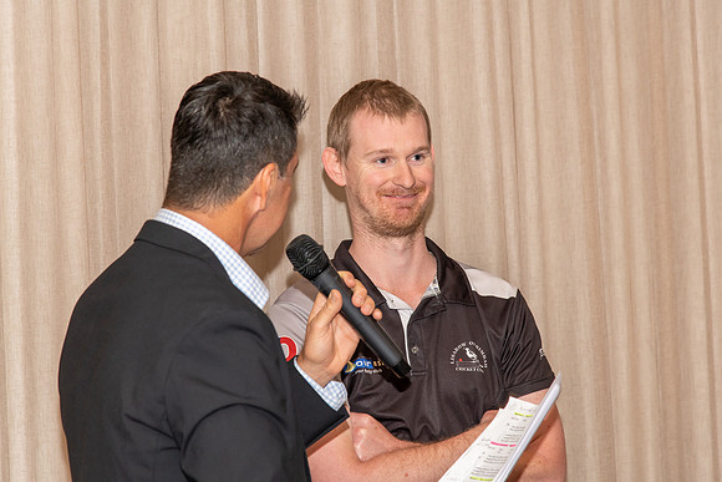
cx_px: 361
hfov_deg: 17.1
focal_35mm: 120
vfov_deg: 11.4
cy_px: 241
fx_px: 2407
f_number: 5.6
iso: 800
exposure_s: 1/60
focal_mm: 120
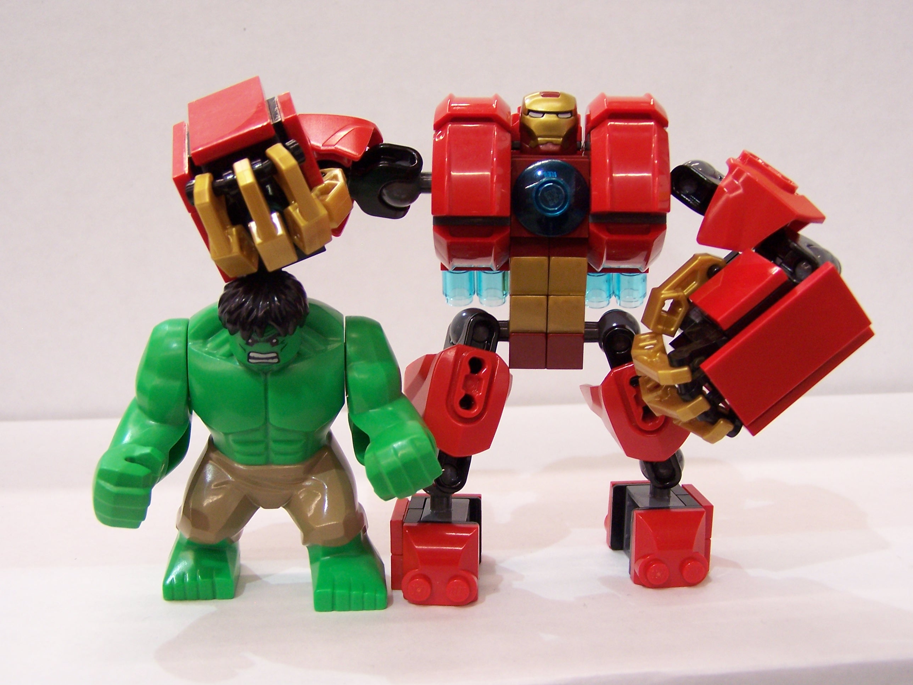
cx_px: 456
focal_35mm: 48
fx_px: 1266
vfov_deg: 30.3
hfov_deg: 39.7
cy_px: 342
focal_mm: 8
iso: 140
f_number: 3
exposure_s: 1/10
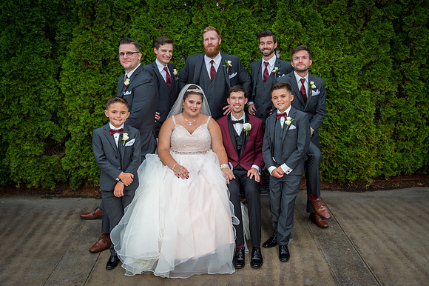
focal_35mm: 37
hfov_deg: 52.0
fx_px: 440
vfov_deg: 36.0
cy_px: 139
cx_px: 228
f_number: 4.8
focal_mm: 34
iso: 200
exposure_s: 1/90
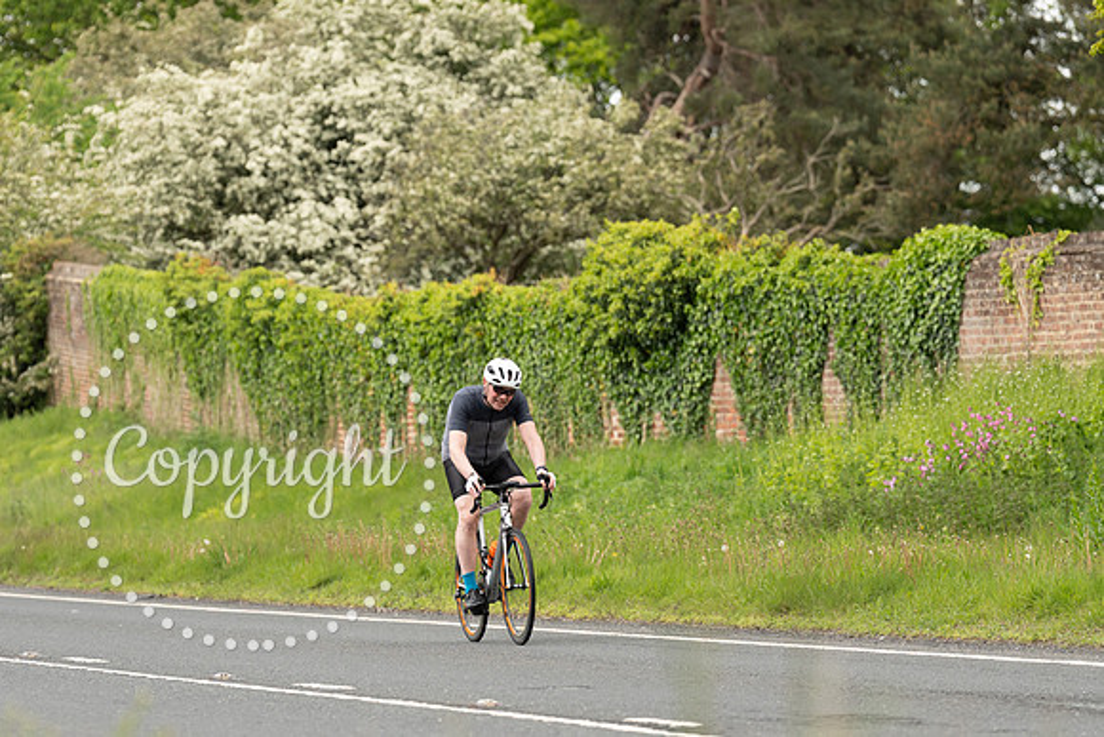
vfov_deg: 6.7
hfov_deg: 10.0
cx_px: 491
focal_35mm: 206
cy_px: 399
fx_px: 6312
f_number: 3.5
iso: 640
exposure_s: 1/1000
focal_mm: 162
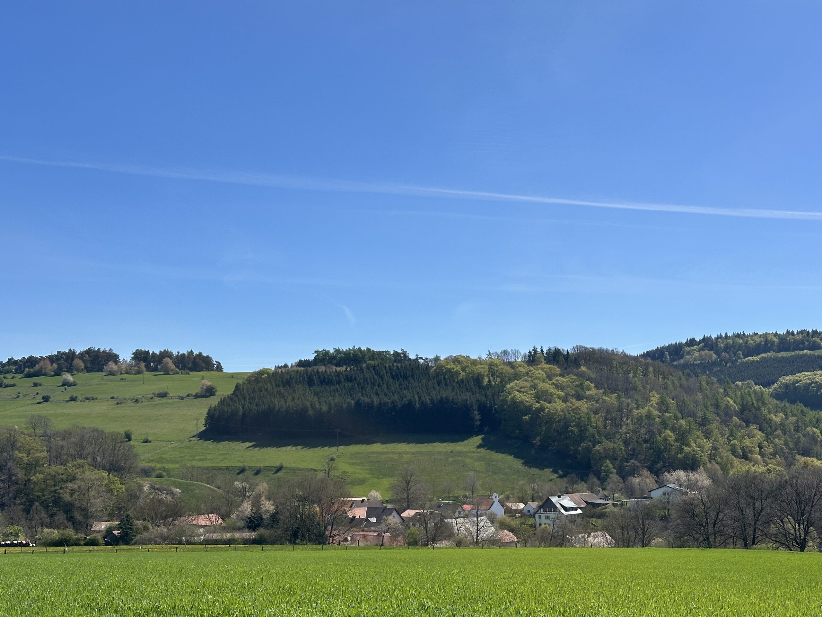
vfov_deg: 30.3
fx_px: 1140
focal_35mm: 48
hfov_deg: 39.7
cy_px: 308
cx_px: 411
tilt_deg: +6.8
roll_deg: +0.8
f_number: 1.78
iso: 64
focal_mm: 6.86
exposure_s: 1/6211
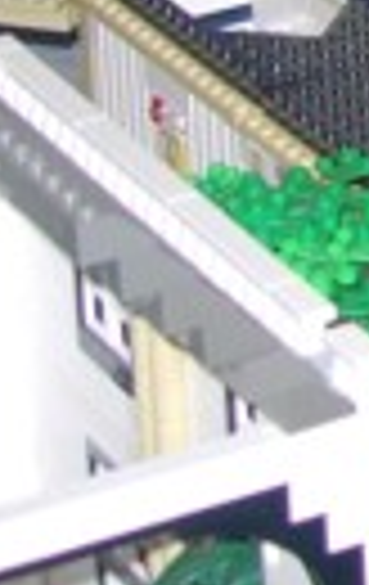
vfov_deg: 8.2
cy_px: -428
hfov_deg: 4.8
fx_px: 3948
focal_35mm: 247
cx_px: 1562
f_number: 2.8
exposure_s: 1/64
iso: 79
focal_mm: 7.8
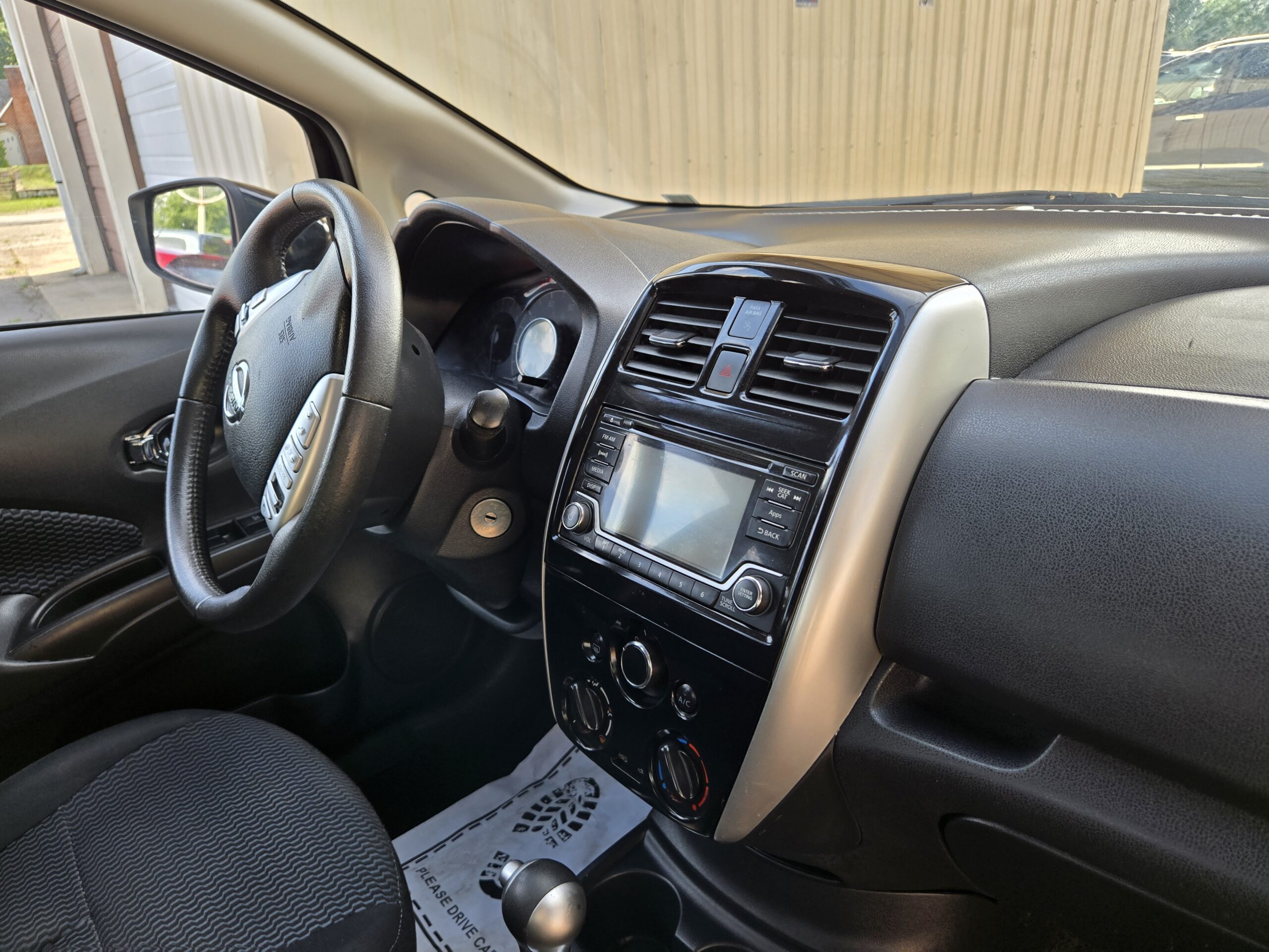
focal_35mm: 23
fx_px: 843
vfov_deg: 58.9
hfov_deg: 73.9
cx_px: 634
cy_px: 476
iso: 50
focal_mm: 5.4
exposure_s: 1/180
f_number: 1.8
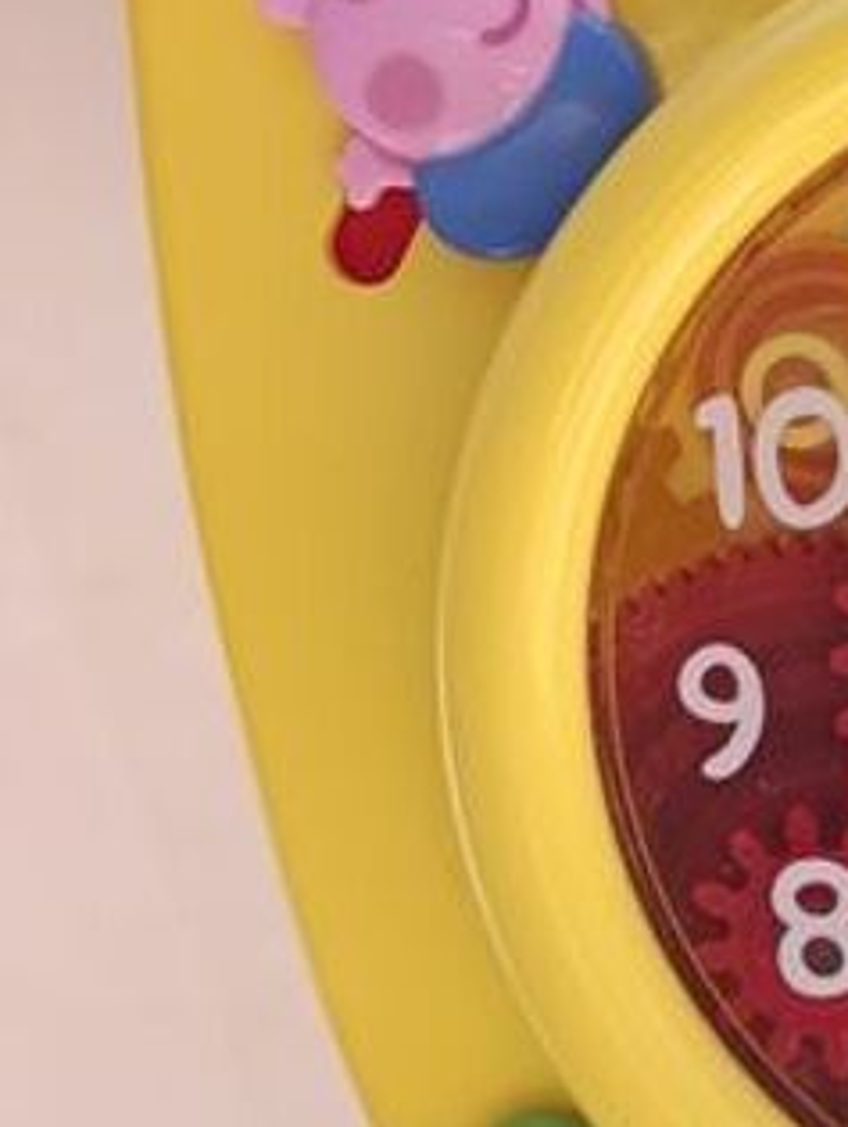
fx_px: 3162
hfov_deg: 14.8
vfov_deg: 20.0
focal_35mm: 97
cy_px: 243
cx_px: 1016
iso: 50
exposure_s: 1/161
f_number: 1.6
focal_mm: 6.14
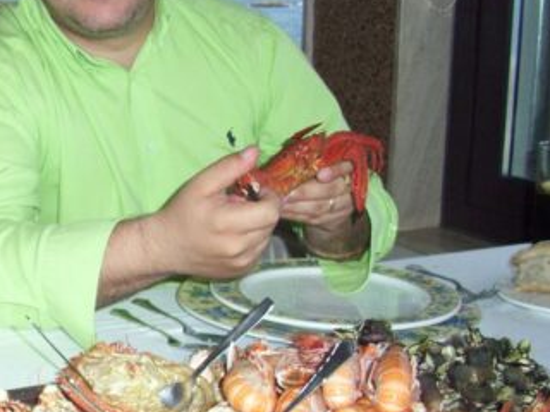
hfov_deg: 27.1
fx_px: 1080
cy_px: 182
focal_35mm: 68
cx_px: 14
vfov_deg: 21.6
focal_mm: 5.7
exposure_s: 1/160
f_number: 2.9
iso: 125
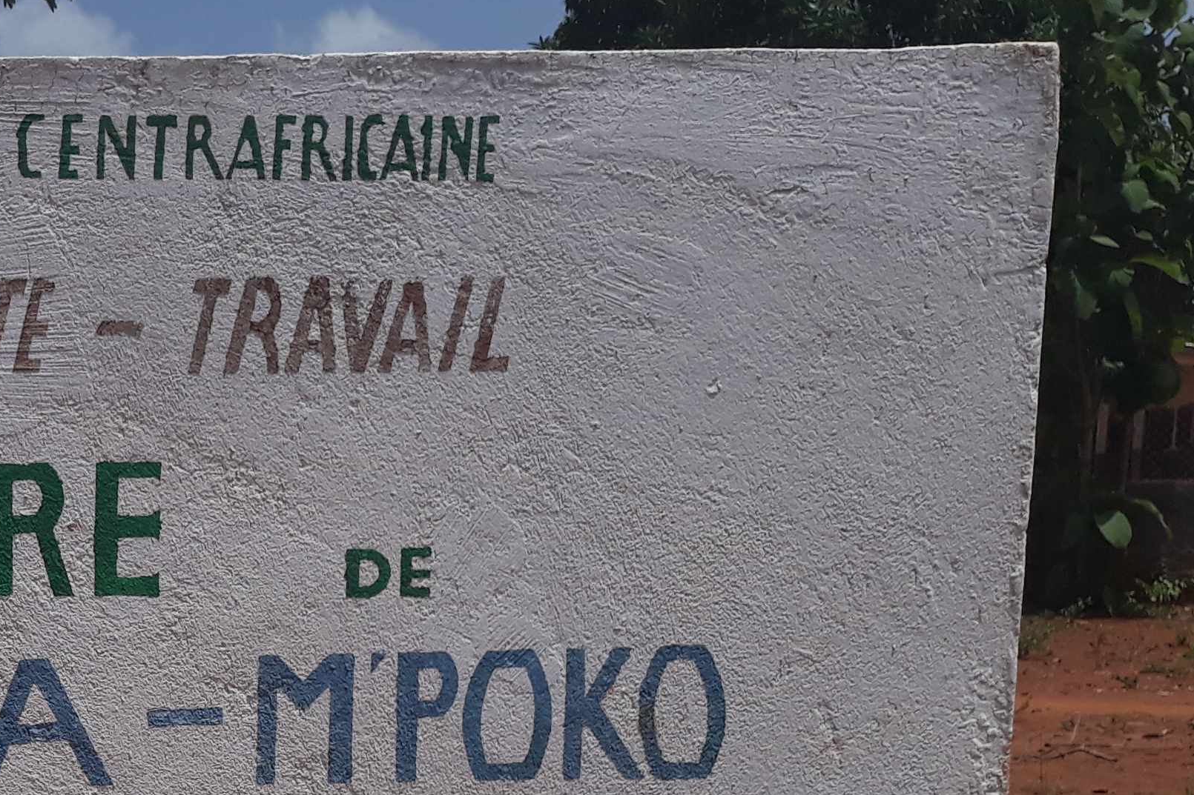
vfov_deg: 17.8
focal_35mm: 72
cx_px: 1
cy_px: 1013
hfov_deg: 26.6
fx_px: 2388
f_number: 1.7
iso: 40
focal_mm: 3.71
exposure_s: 1/4065
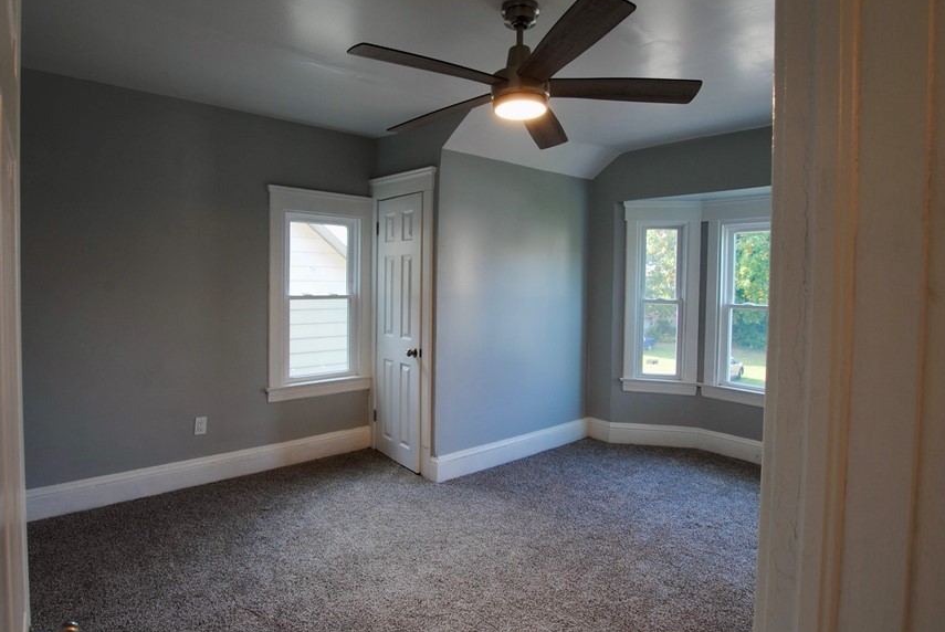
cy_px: 301
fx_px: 499
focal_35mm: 19
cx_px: 466
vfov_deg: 64.6
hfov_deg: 86.8
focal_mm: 10
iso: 100
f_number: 8
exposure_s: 1/6
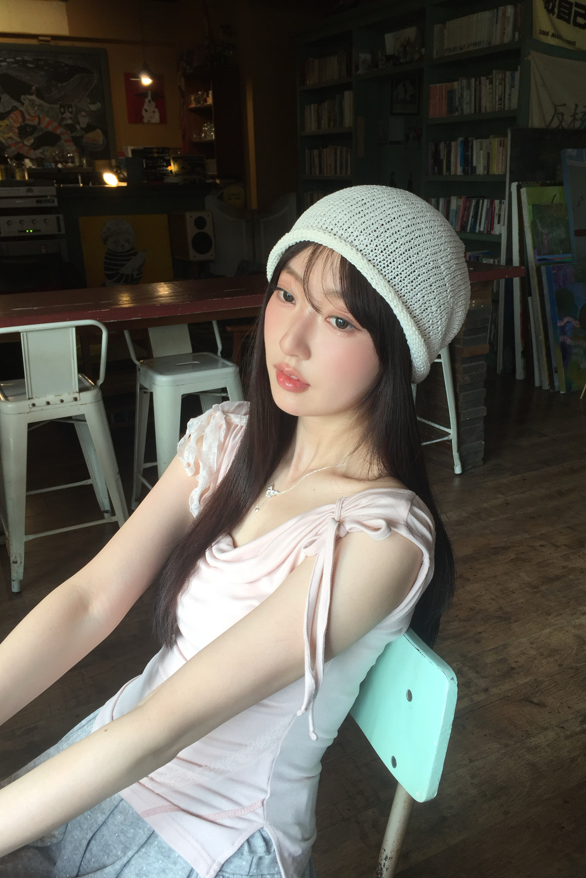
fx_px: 757
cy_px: 440
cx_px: 324
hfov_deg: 42.3
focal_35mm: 31
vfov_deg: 60.3
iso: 32
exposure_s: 1/60
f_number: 2.2
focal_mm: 4.15
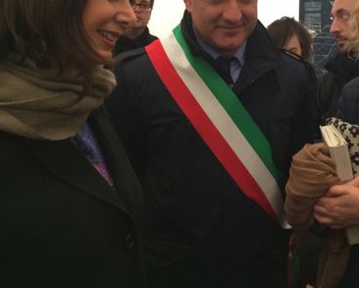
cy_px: 105
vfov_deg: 29.6
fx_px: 542
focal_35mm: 51
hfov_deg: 35.8
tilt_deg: -9.6
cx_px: 268
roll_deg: -1.1
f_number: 2.2
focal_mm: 4.15
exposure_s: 1/30
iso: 125
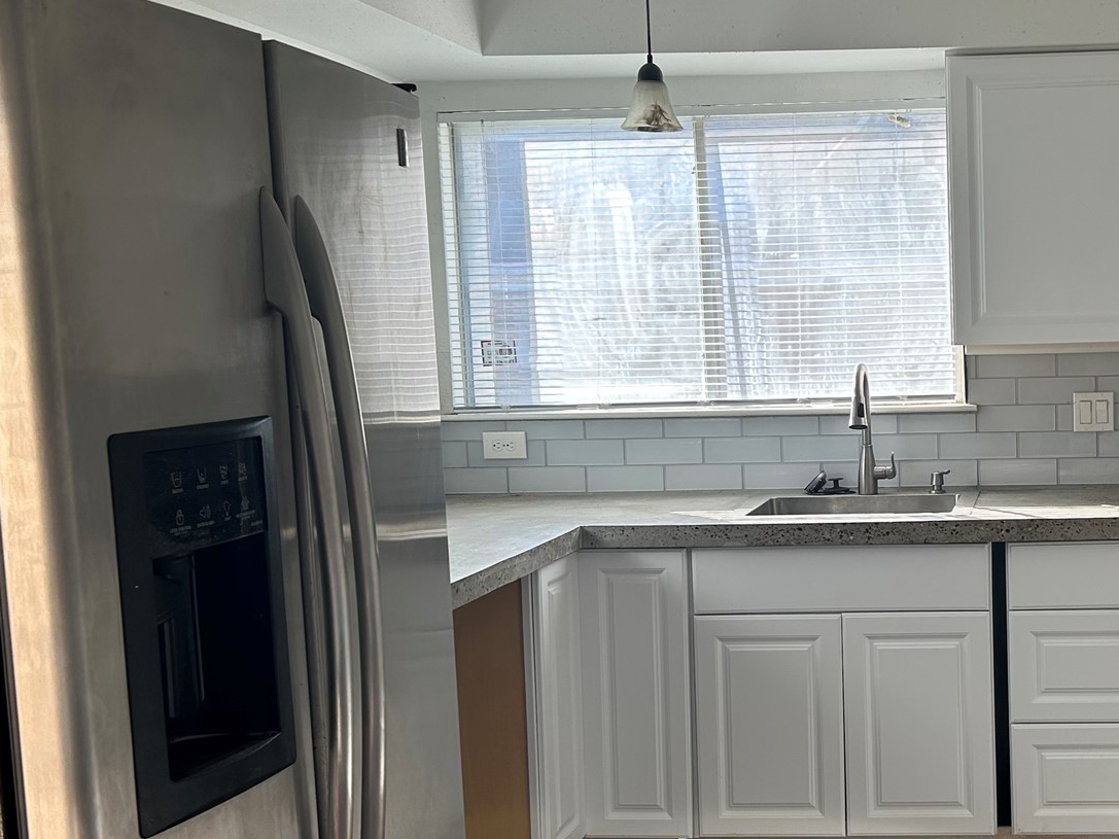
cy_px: 447
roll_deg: +1.4
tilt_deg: -5.0
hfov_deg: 36.8
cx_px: 973
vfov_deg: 29.7
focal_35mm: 49
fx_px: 1584
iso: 50
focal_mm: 5.7
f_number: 1.5
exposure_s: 1/164
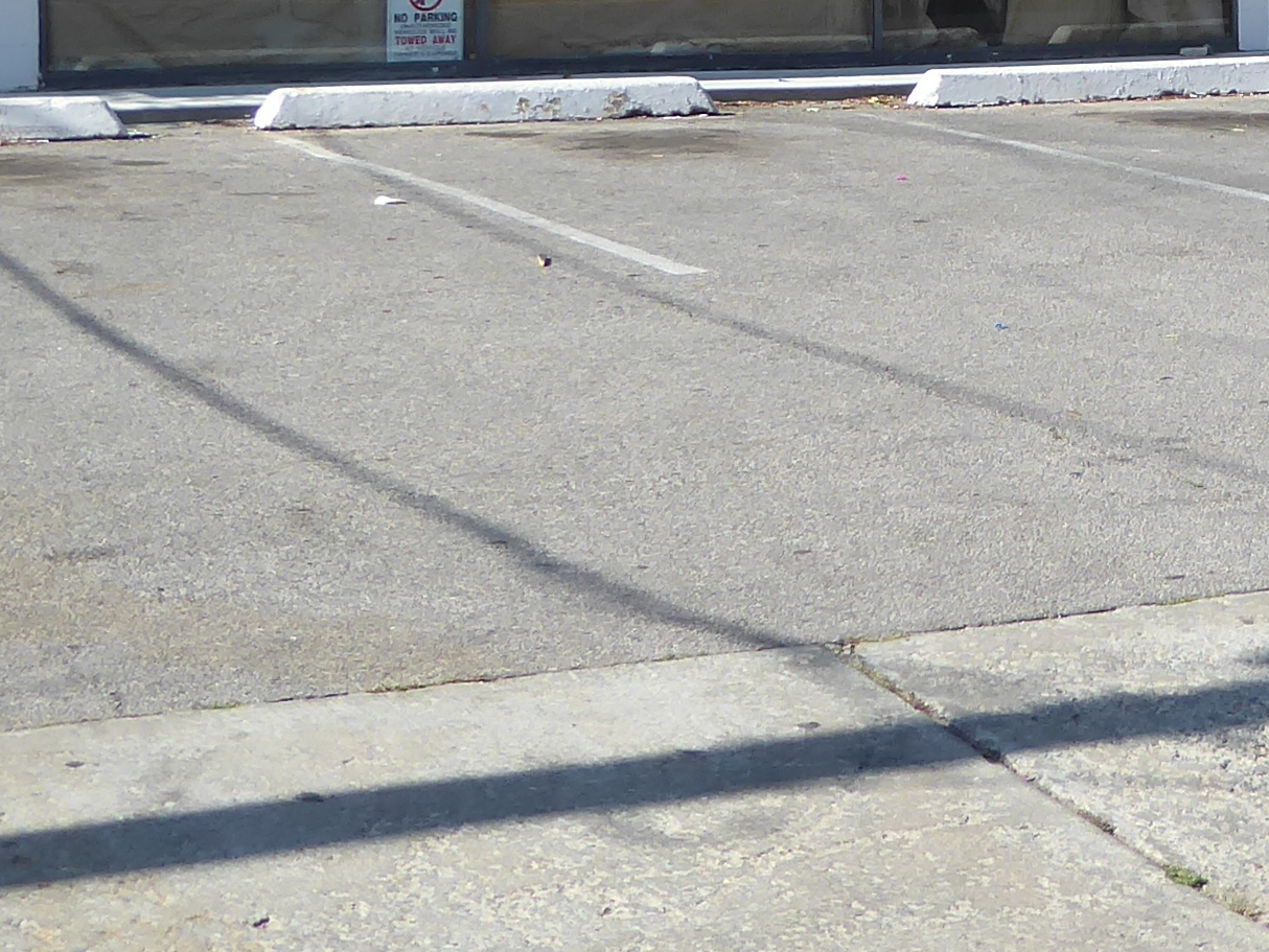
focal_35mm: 112
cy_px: -80
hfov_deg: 17.1
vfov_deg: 13.0
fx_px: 4107
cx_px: 1307
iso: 80
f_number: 3.6
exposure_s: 1/500
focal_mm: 5.8
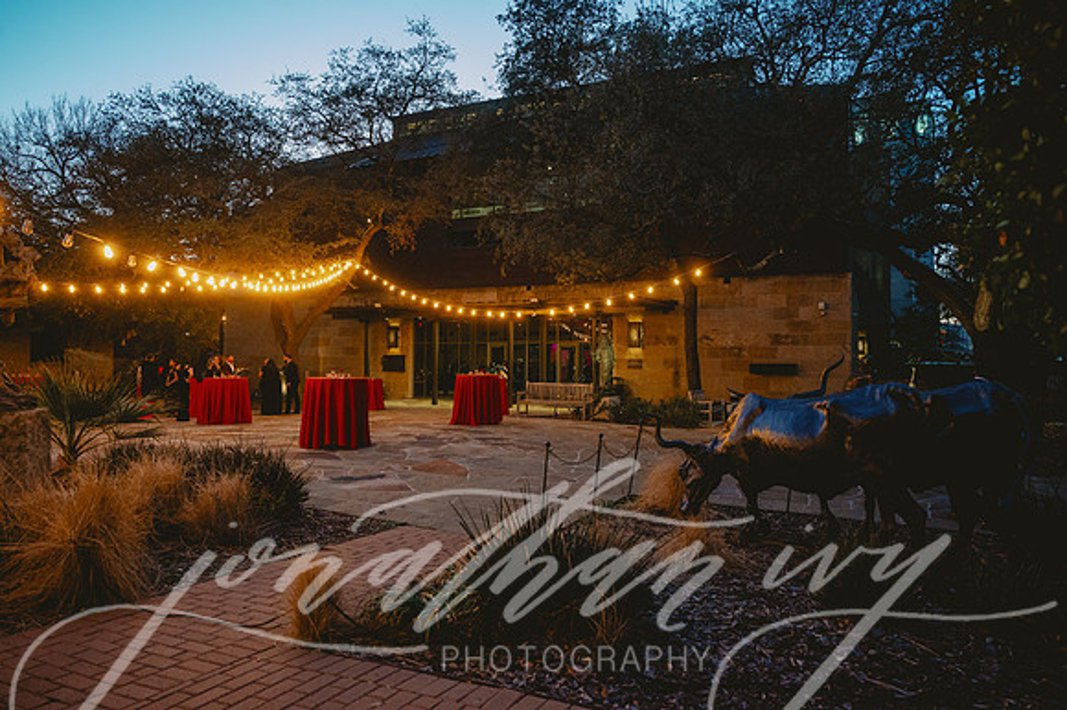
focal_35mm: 24
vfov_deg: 53.1
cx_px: 534
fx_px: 711
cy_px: 355
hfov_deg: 73.8
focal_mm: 24
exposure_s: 1/125
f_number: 3.5
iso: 1600
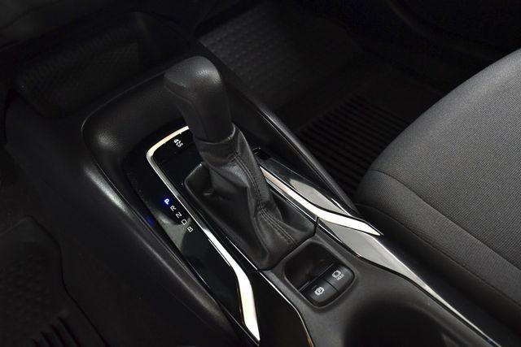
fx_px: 521
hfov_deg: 53.1
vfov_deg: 36.9
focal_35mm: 36
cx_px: 260
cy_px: 174
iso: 1250
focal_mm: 24
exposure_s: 1/60
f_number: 5.6
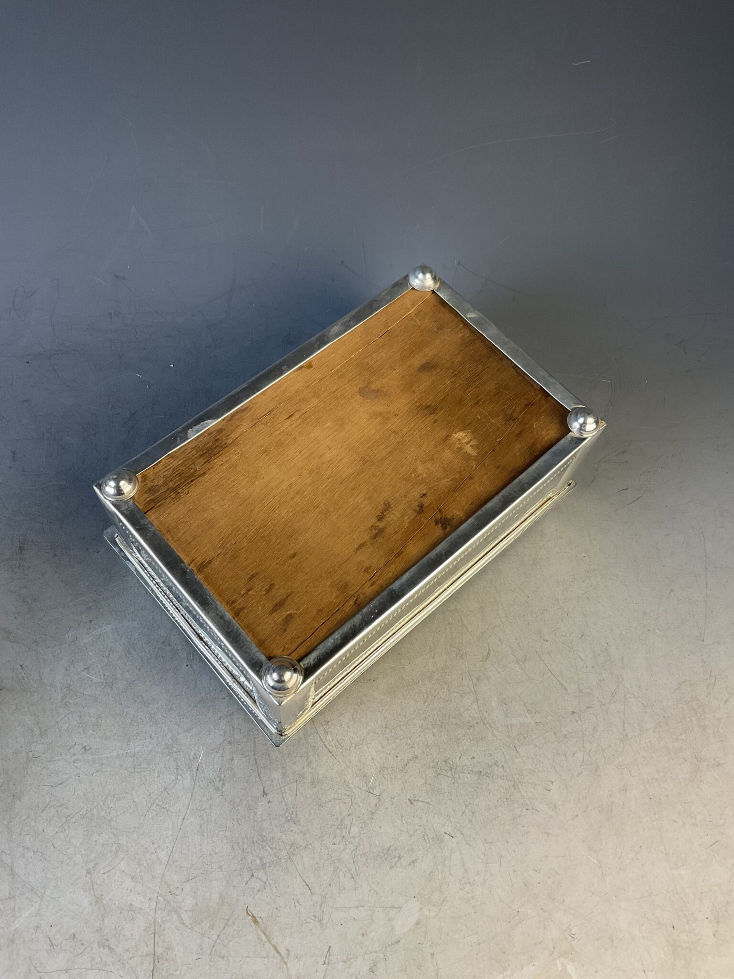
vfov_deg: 61.7
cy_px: 490
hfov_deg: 48.2
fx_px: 820
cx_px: 367
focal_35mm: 29
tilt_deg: -63.3
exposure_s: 1/122
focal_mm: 3
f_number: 1.8
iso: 50
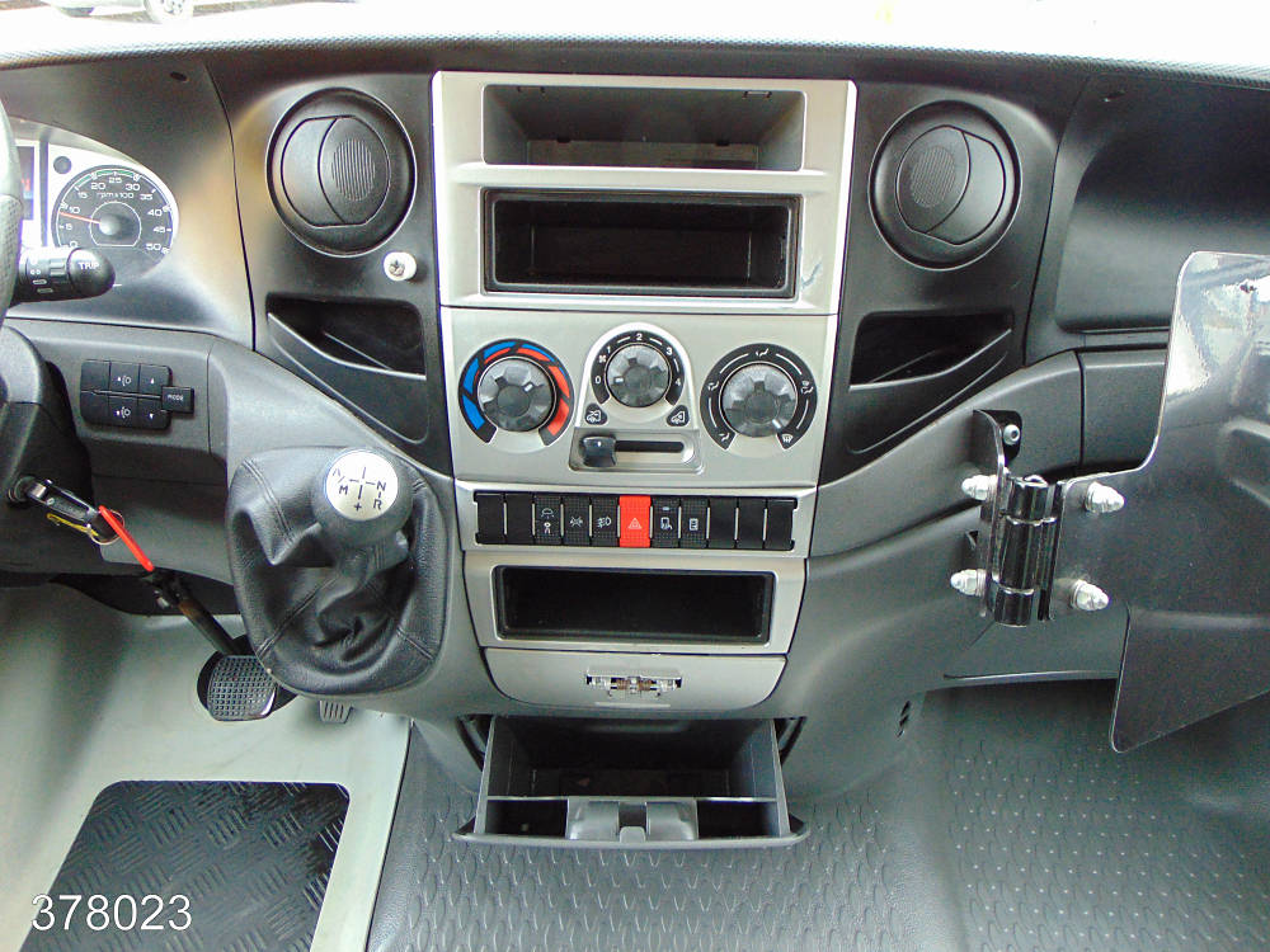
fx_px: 917
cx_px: 635
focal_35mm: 25
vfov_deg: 54.9
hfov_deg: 69.4
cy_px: 476
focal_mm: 4.5
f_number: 3
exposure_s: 1/30
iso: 250
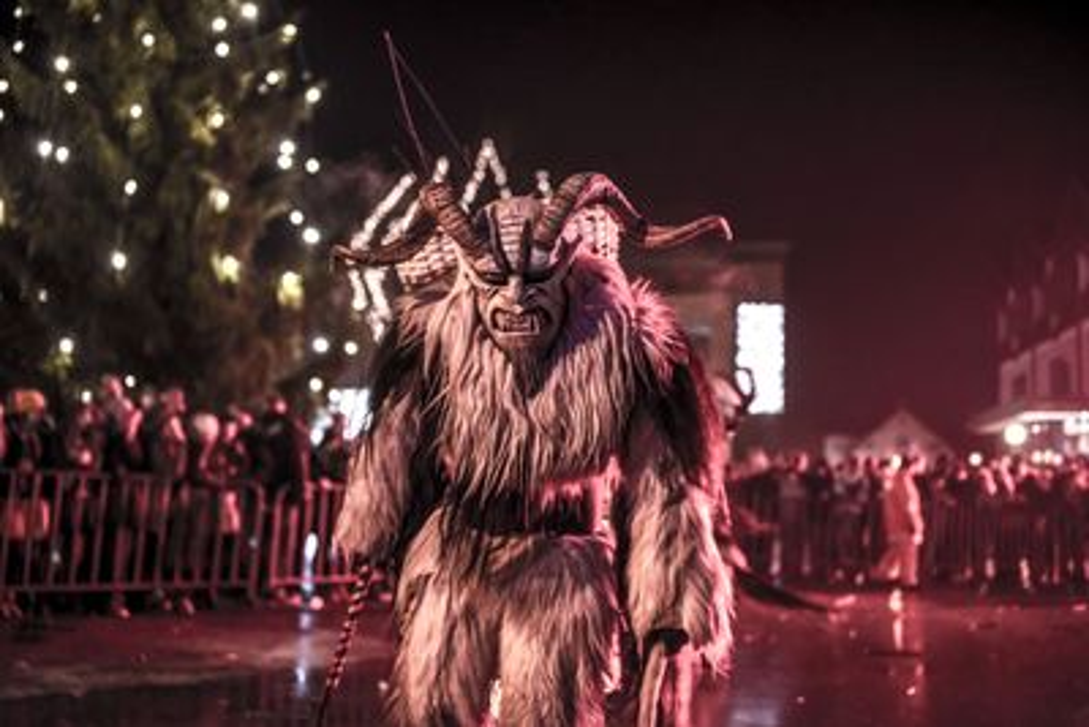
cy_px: 364
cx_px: 544
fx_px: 1059
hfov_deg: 54.4
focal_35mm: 35
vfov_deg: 37.9
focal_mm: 35
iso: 1250
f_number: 1.6
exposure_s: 1/60
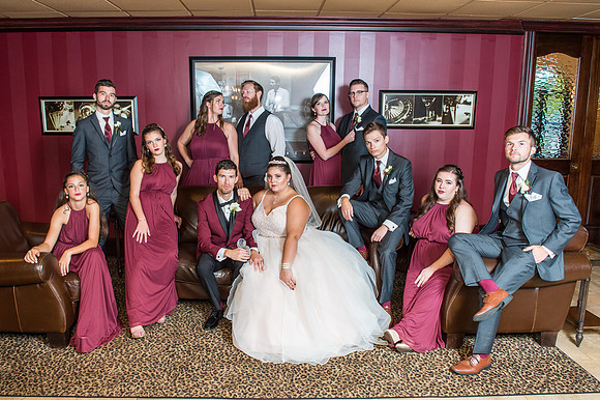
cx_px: 281
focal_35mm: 28
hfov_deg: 65.2
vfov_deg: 46.2
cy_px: 201
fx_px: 468
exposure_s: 1/45
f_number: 4
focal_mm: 24
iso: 400
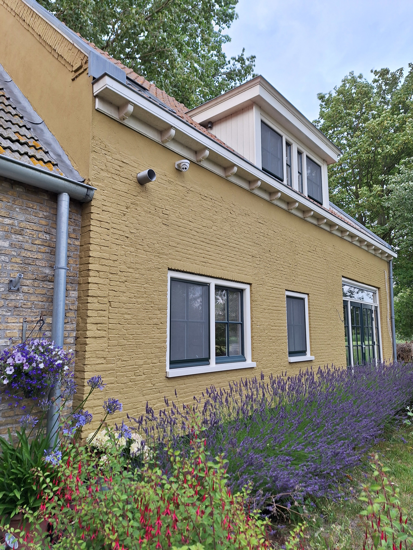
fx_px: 366
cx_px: 206
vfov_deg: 73.9
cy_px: 275
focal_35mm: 23
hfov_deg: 58.9
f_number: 1.8
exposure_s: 1/343
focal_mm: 5.54
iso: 40
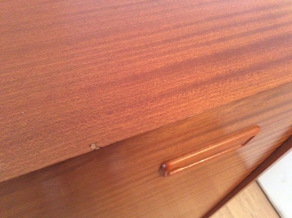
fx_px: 270
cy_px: 109
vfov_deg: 44.1
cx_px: 146
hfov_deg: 56.9
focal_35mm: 32
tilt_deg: -55.1
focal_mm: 3.3
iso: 320
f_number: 2.4
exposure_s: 1/17
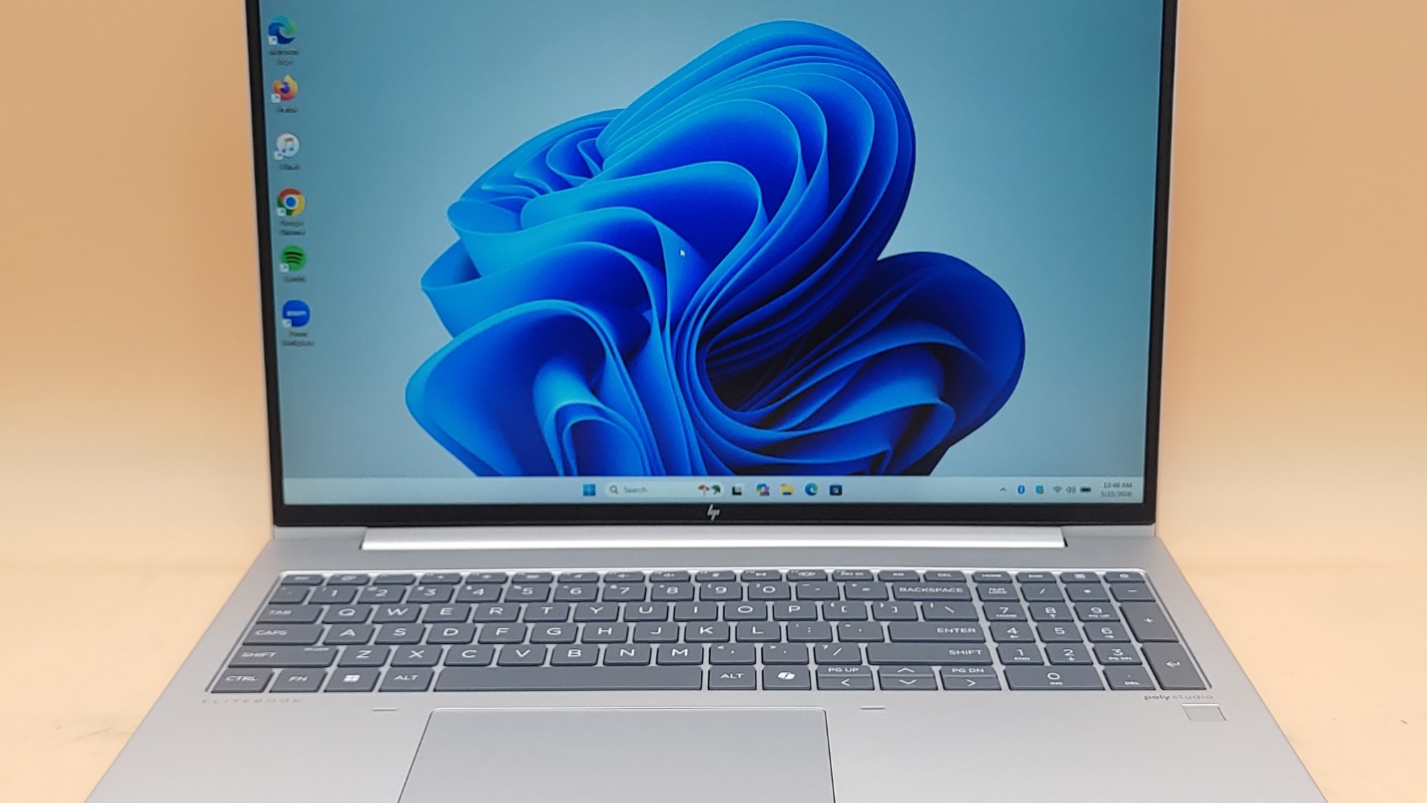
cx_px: 710
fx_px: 1703
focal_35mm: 45
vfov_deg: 26.5
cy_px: 414
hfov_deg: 45.5
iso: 50
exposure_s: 1/120
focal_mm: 4.36
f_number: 1.8
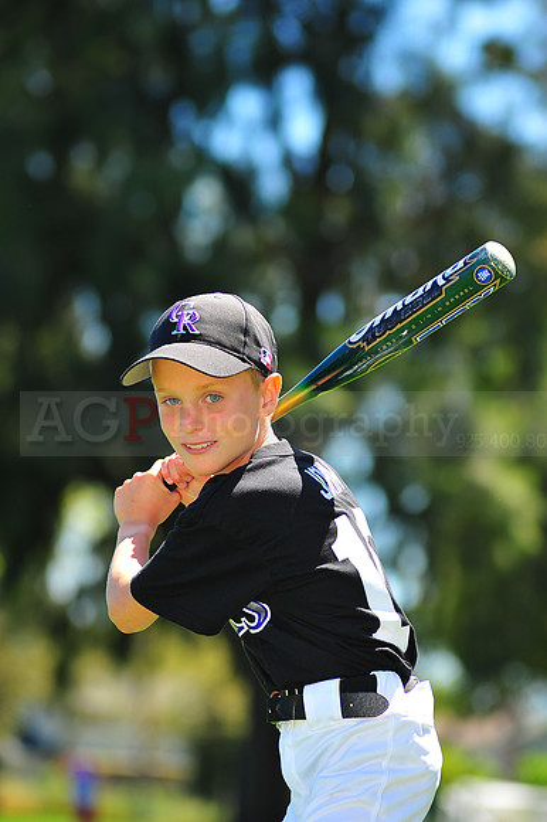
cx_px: 274
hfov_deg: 7.6
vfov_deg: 11.4
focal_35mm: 180
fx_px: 4107
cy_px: 411
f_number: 5
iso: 200
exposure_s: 1/500
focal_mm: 180
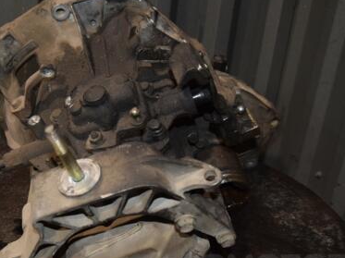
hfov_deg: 38.6
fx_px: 486
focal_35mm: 49
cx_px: 114
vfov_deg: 29.7
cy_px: 145
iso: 800
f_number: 5
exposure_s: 1/60
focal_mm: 21
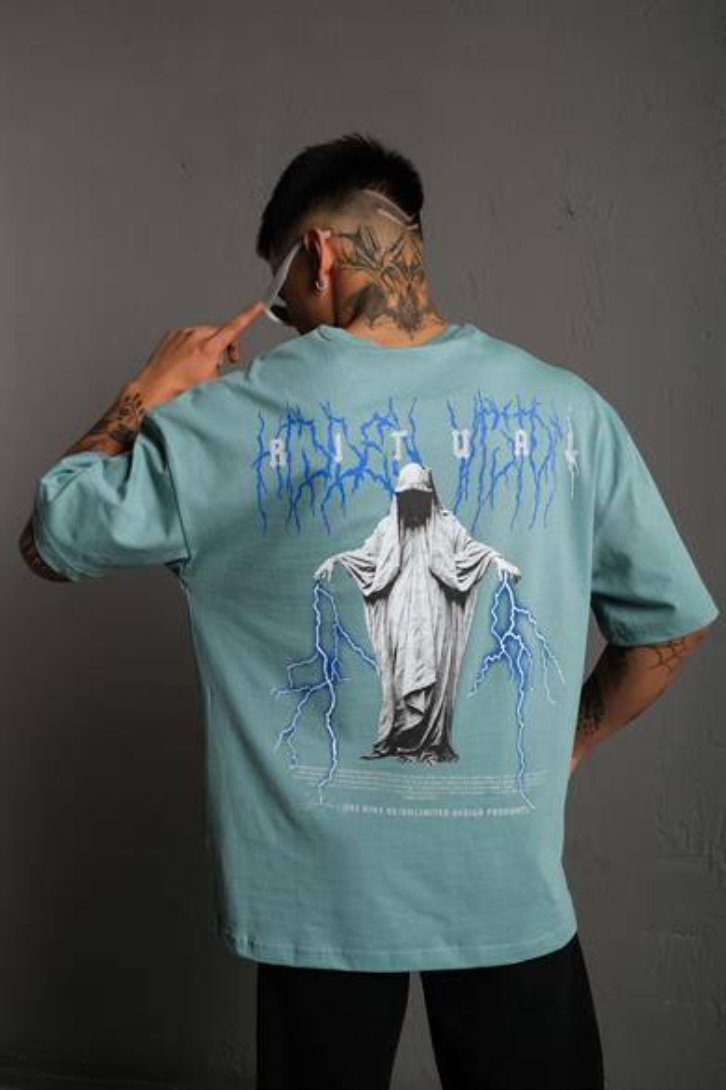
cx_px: 363
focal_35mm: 35
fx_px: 1059
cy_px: 545
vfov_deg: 54.4
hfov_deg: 37.9
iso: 160
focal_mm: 23.3
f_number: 5
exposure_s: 1/160
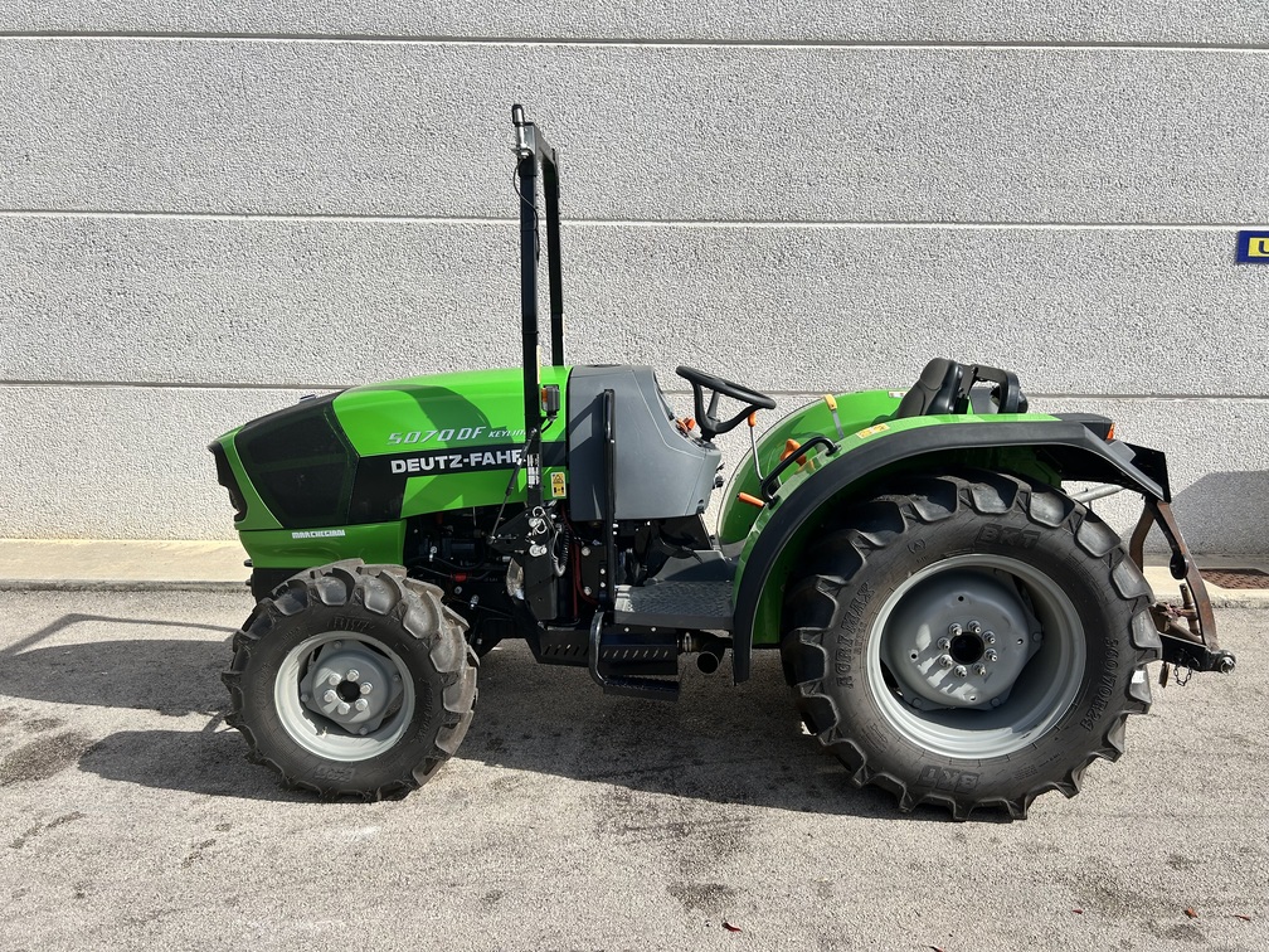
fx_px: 953
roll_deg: -0.9
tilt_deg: -8.6
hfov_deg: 67.3
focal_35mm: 26
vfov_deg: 53.1
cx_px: 634
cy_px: 476
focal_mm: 5.7
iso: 50
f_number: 1.5
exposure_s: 1/3831
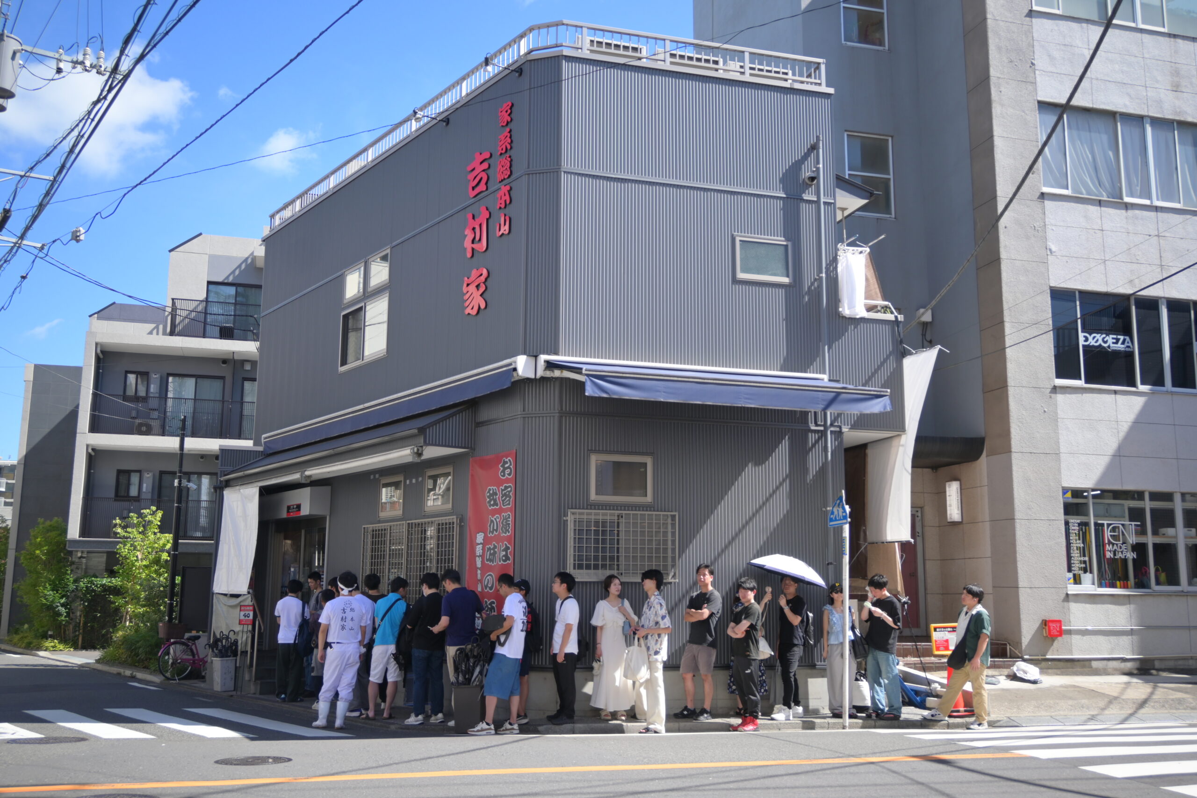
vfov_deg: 40.0
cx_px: 598
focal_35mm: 33
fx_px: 1097
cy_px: 399
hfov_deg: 57.2
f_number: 4
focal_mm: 22
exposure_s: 1/400
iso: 100
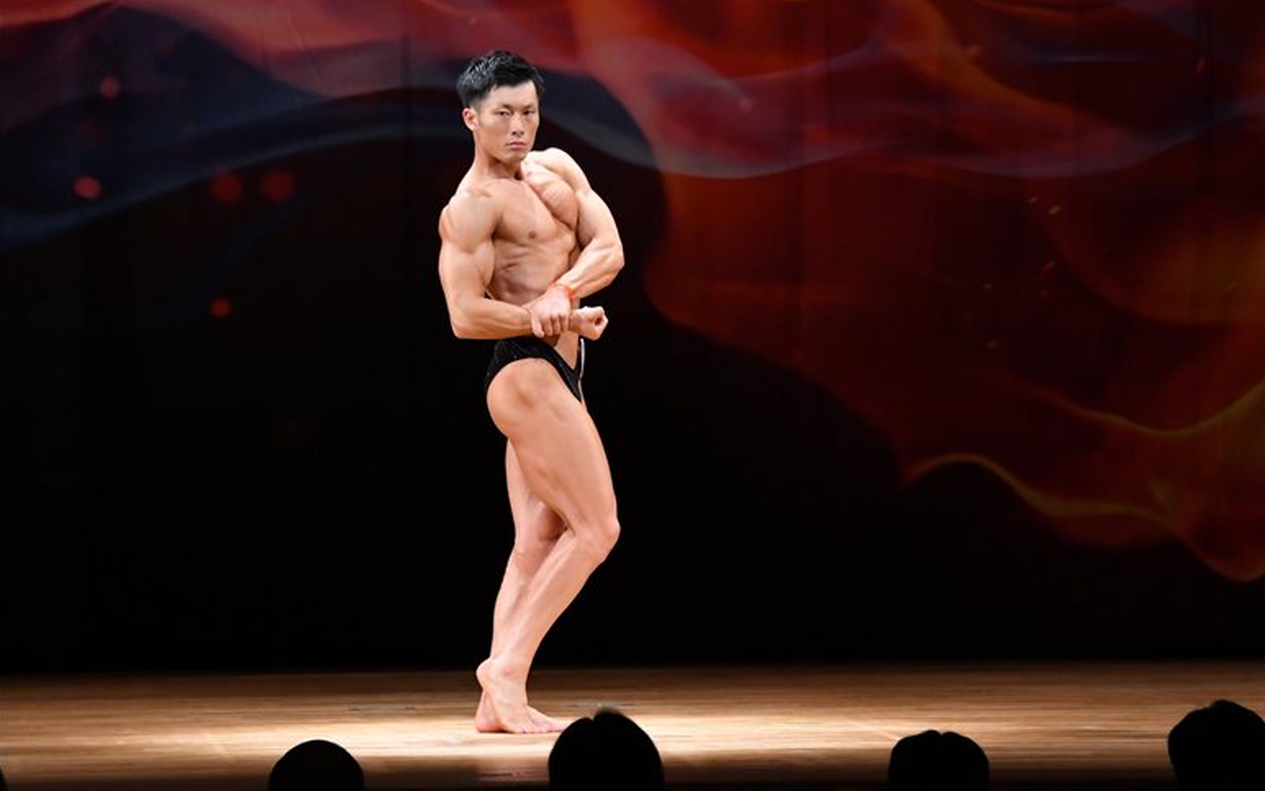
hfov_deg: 9.1
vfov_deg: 5.7
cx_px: 632
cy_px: 372
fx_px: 7932
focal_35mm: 230
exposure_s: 1/400
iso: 4000
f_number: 5.6
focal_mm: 150
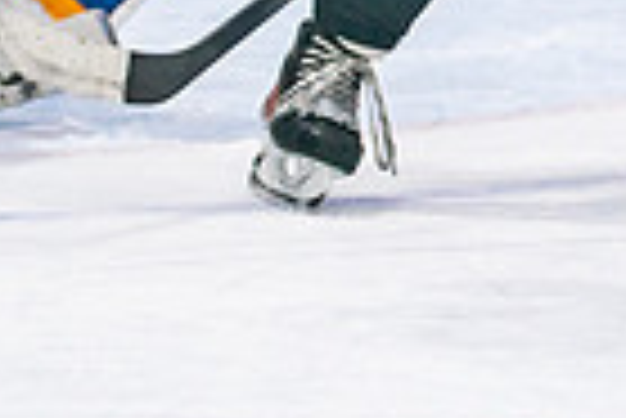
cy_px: -411
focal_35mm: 669
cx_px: 684
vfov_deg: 2.1
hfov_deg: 3.1
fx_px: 11645
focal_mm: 95
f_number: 2.8
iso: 500
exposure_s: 1/640
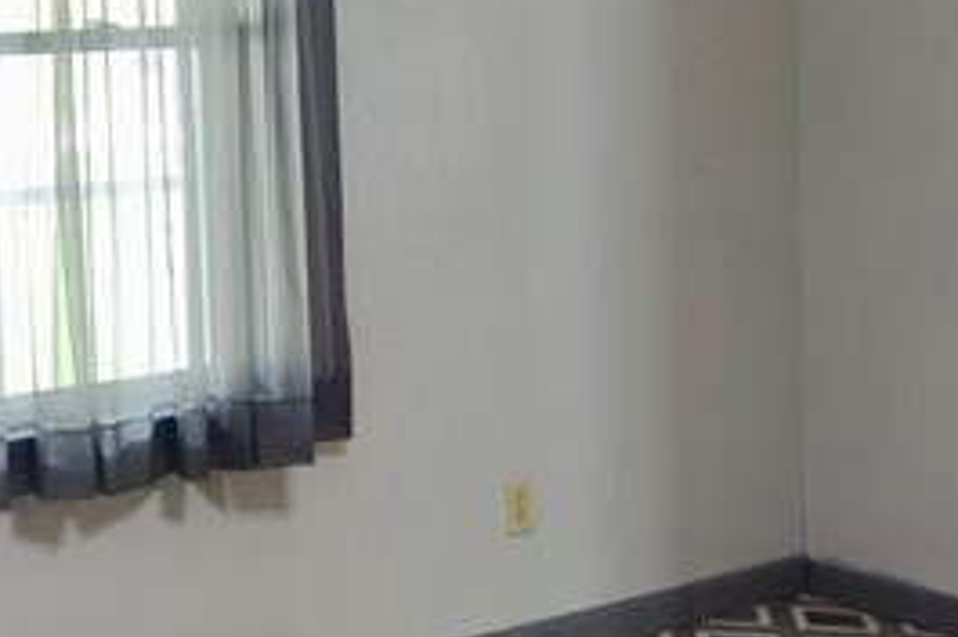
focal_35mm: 80
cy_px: 159
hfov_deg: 24.7
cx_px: 112
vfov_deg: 16.9
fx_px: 2128
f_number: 4
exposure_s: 1/60
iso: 450
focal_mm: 13
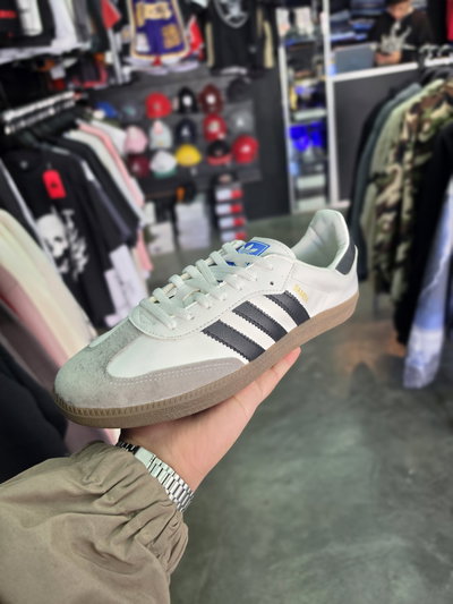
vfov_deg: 73.9
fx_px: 401
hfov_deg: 58.9
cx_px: 226
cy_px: 302
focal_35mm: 23
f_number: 1.4
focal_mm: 6.5
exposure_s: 1/180
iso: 100
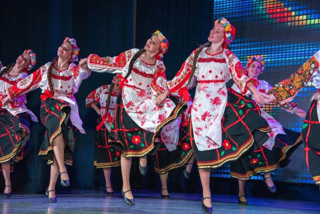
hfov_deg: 20.4
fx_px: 889
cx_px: 160
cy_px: 107
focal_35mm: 100
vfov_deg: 13.7
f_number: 7.1
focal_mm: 100
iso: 3200
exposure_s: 1/160
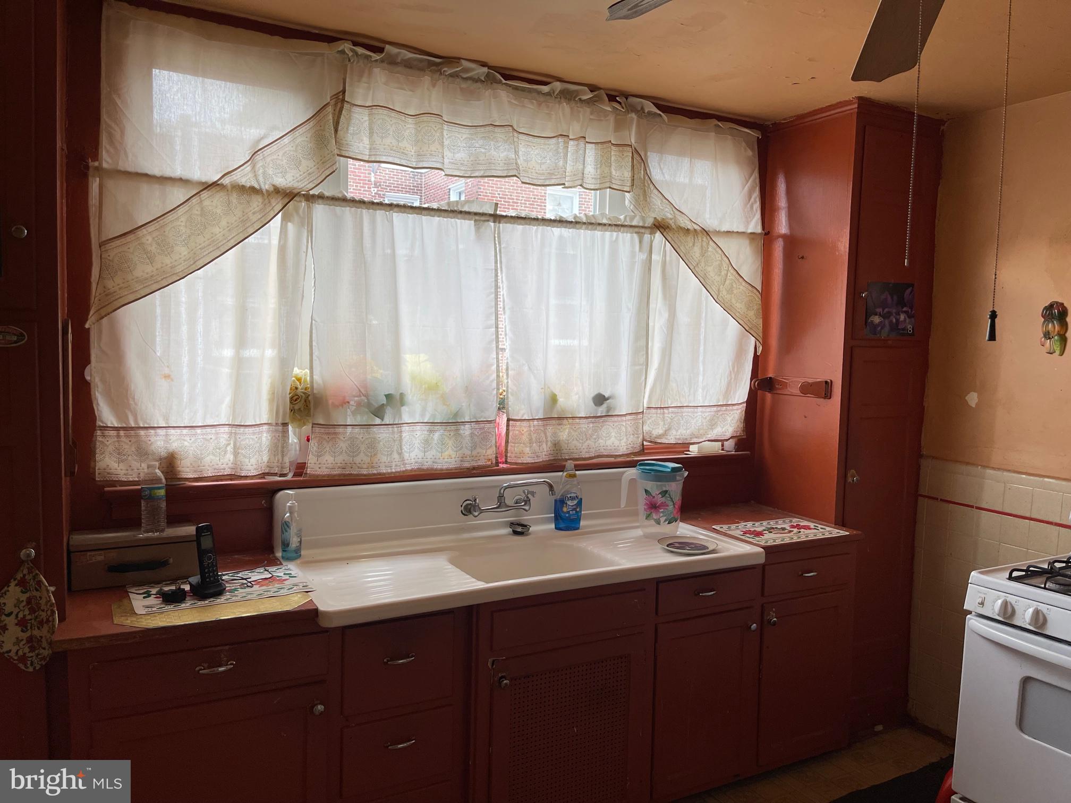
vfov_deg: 53.1
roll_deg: -1.4
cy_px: 402
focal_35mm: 26
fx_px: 804
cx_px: 536
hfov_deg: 67.3
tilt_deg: -5.1
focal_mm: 5.1
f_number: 1.6
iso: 80
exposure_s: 1/120
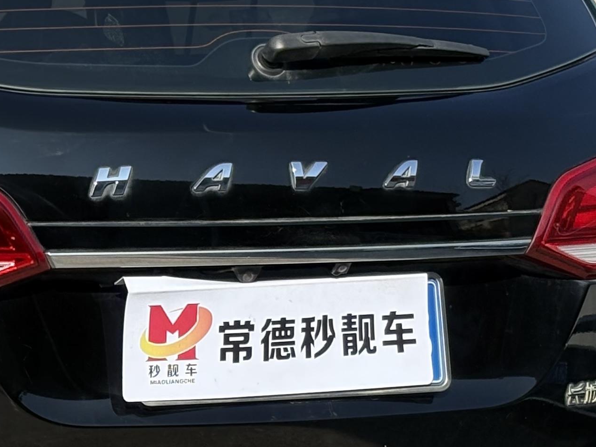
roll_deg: -0.7
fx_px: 2858
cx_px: -50
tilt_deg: -8.3
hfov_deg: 11.7
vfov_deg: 8.9
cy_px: 355
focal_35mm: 166
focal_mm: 5.96
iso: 50
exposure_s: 1/2545
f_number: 1.6
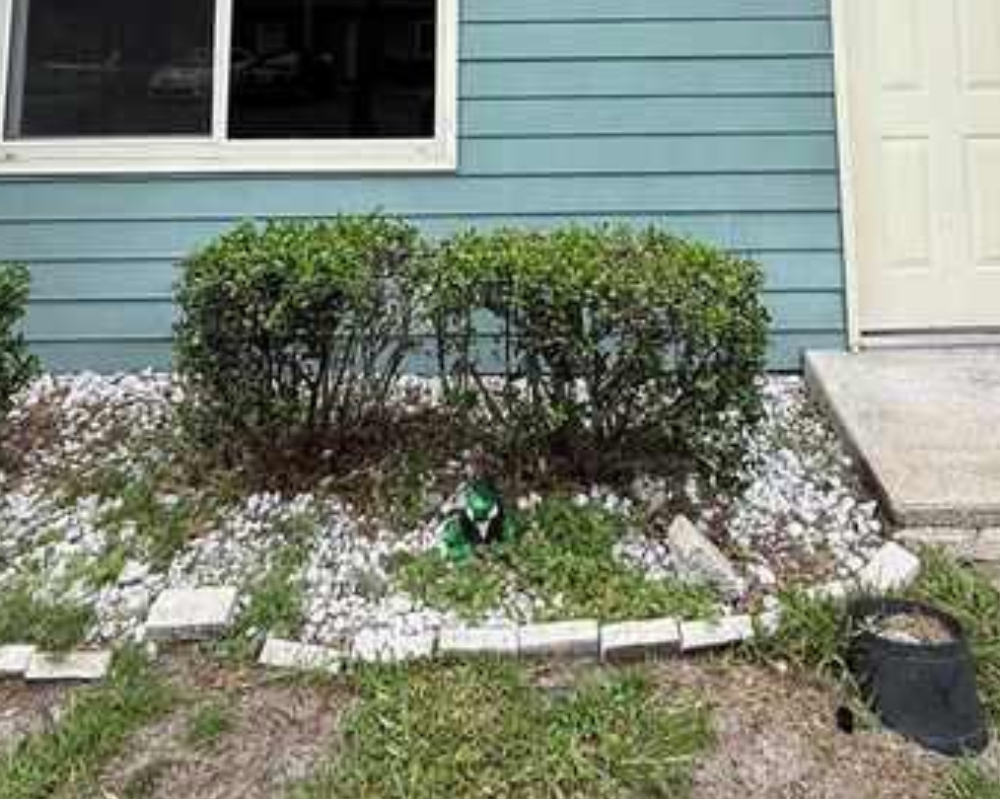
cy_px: -31
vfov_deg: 43.9
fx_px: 799
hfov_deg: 63.7
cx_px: 580
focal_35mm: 27
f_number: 2.2
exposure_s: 1/370
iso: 50
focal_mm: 2.22
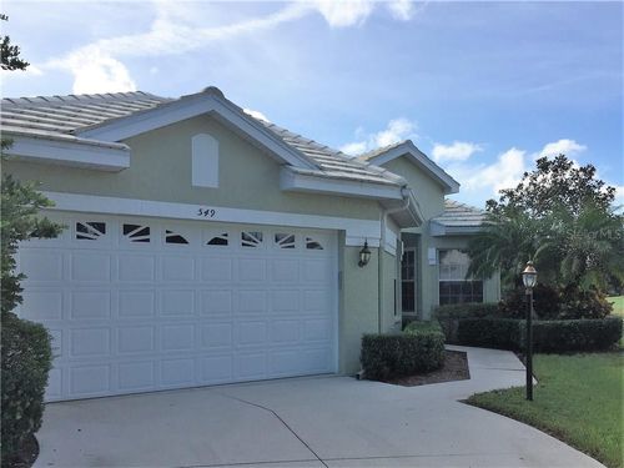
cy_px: 234
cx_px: 312
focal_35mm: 29
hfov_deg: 61.7
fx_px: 523
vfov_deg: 48.2
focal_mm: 4.15
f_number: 2.2
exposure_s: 1/1980
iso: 32
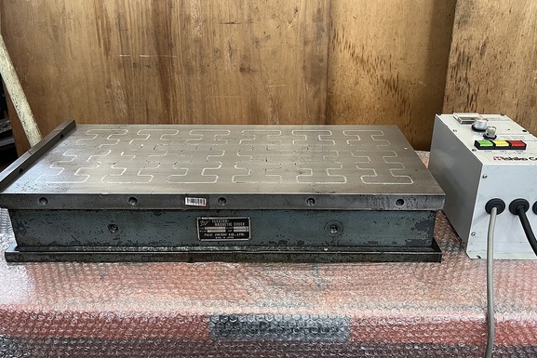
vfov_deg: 43.4
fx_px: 448
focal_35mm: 30
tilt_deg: -22.7
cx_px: 276
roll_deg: +1.1
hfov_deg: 61.9
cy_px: 144
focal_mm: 5.1
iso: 125
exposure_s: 1/98
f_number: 1.6
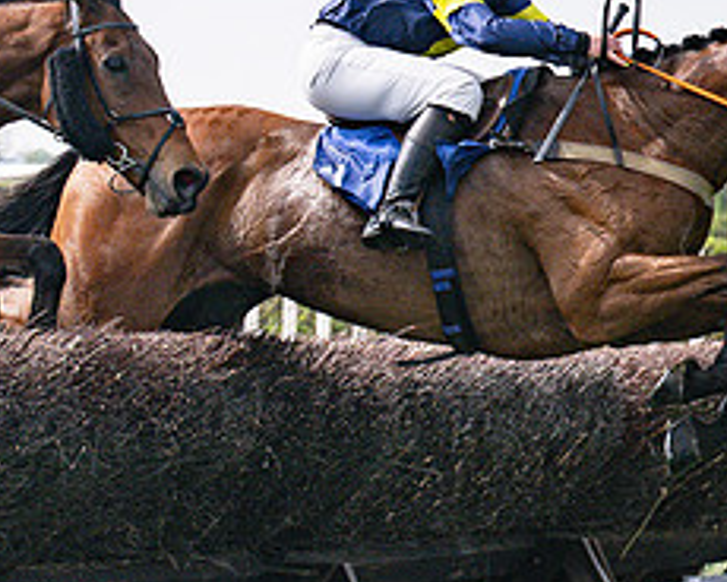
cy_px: -83
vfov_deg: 6.2
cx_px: -304
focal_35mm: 250
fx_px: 5379
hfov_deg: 7.6
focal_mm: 70
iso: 400
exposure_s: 1/4000
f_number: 5
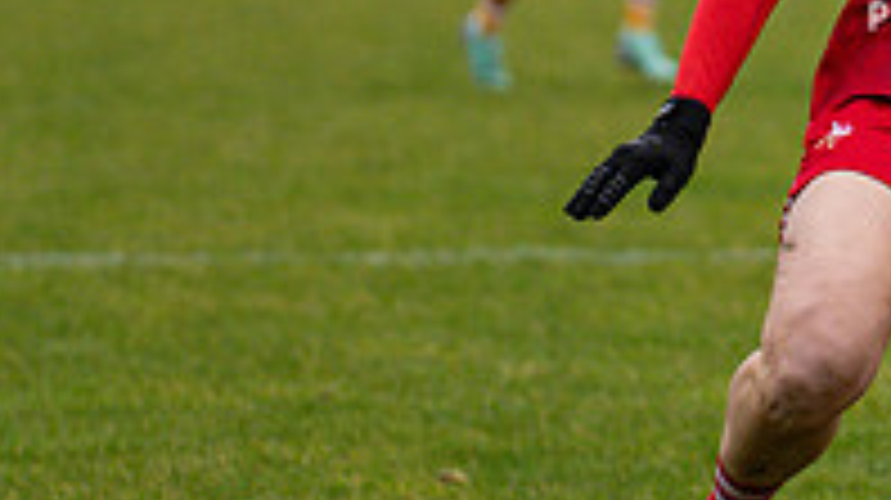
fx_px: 10505
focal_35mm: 445
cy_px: -124
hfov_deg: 4.8
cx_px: 1161
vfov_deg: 2.7
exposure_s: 1/1000
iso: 2800
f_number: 2.8
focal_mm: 145
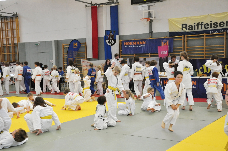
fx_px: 323
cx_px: 114
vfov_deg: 26.4
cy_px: 76
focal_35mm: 51
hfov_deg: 38.9
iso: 1600
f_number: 6.3
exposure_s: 1/160
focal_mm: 34
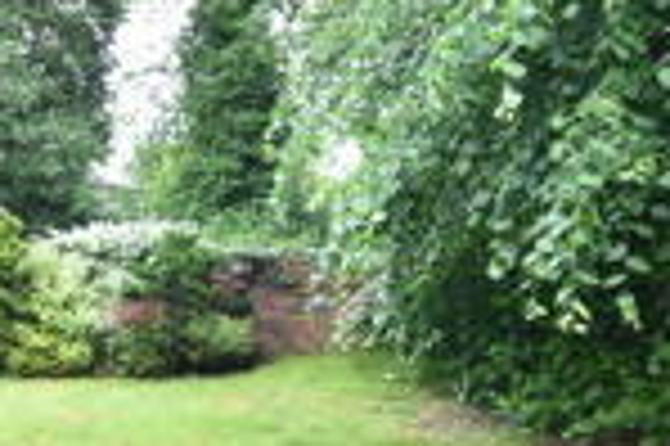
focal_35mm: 48
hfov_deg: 40.3
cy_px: 241
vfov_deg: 28.0
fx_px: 892
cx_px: 193
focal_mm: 10
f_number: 3.5
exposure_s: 1/60
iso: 100
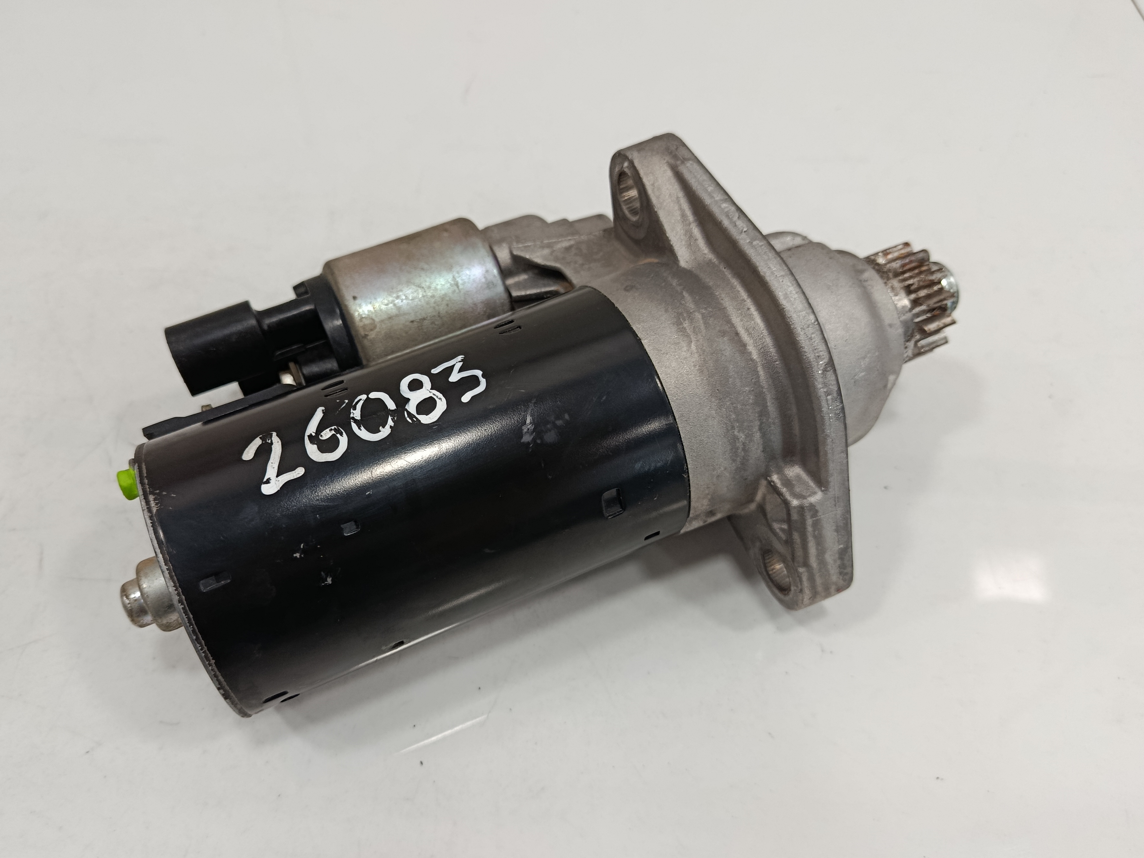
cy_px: 454
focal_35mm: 27
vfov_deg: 51.3
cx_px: 526
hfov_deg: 65.2
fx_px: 892
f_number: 1.7
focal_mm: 5.24
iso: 942
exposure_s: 1/100
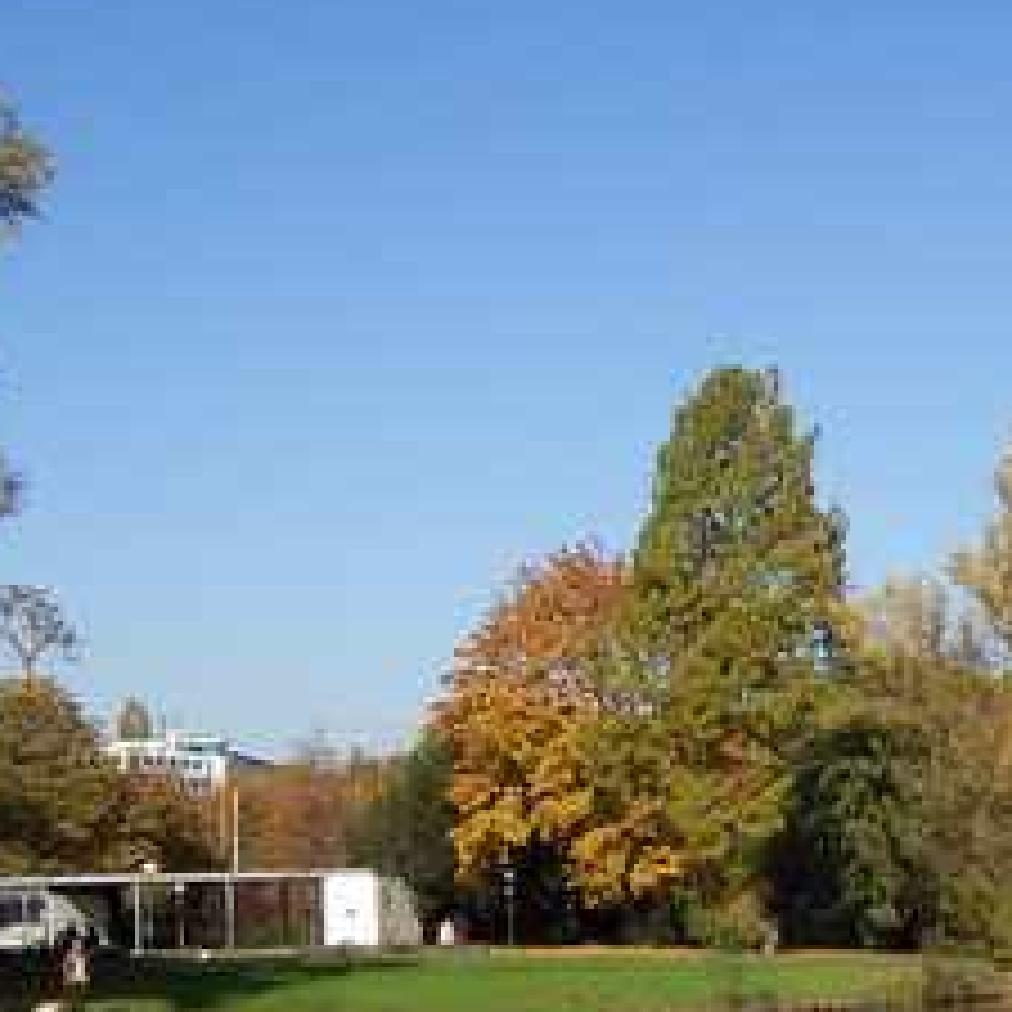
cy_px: 798
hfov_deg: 22.6
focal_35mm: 74
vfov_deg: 23.1
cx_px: 978
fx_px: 2448
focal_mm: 5.6
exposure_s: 1/500
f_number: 5.6
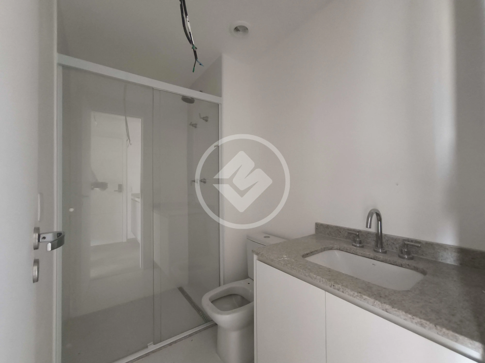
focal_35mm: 15
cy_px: 182
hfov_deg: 98.2
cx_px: 242
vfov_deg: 81.7
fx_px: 210
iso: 1000
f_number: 2.2
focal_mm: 1.91
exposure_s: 1/24
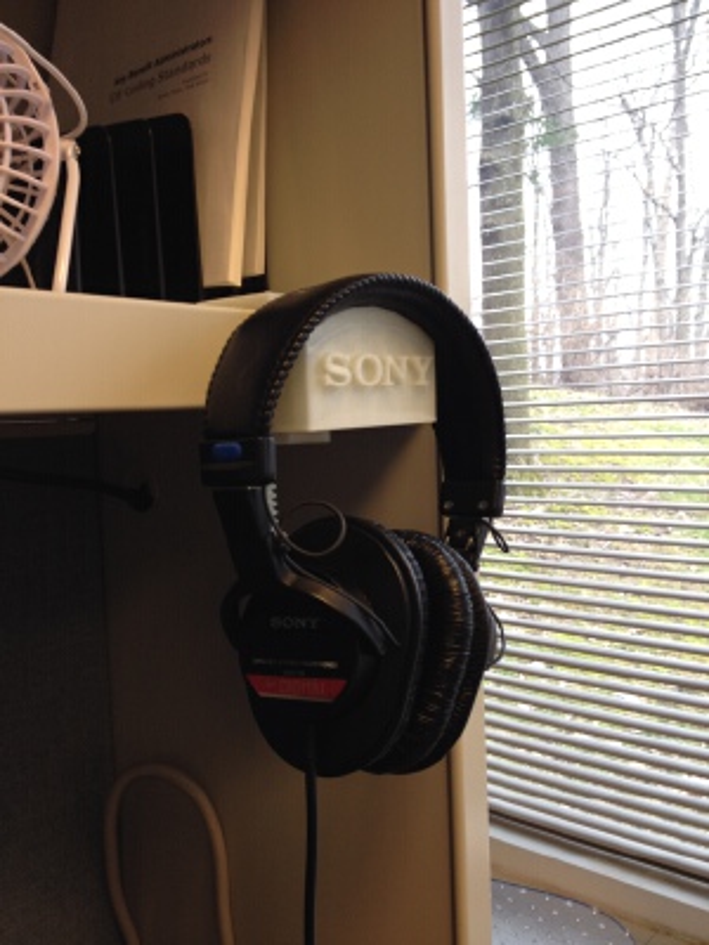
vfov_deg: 52.6
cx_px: 354
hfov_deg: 40.7
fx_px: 956
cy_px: 472
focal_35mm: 35
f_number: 2.4
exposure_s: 1/20
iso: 64
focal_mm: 4.28
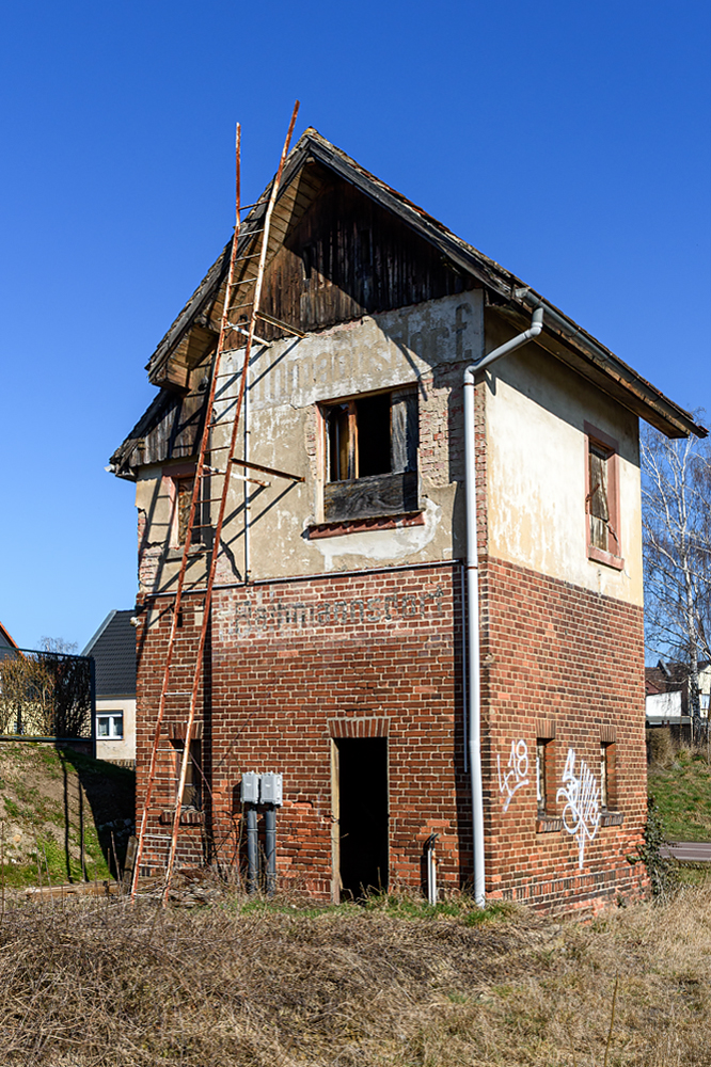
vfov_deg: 61.9
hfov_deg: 43.6
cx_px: 356
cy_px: 534
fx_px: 889
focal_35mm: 30
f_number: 7.1
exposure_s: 1/1250
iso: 200
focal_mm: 20
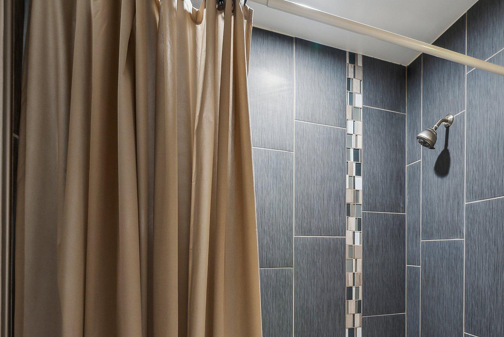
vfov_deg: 57.0
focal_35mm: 21
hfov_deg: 79.4
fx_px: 294
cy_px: 247
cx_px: 320
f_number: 7.1
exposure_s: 1/10
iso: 640
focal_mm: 14
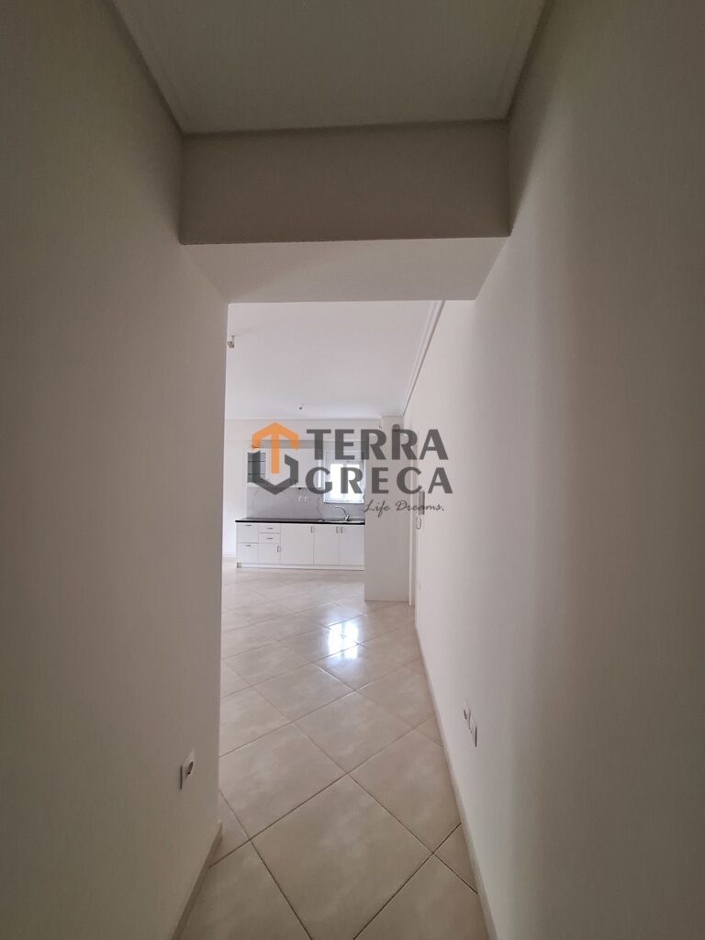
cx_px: 352
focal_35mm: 13
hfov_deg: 89.9
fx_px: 353
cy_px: 470
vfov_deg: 106.2
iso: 200
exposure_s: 1/50
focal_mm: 1.74
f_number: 2.2
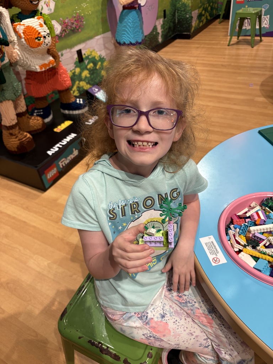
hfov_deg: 53.1
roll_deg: +8.0
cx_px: 136
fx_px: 273
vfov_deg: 67.3
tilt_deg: -38.2
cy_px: 182
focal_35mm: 26
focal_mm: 5.96
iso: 160
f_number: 1.6
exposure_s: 1/60
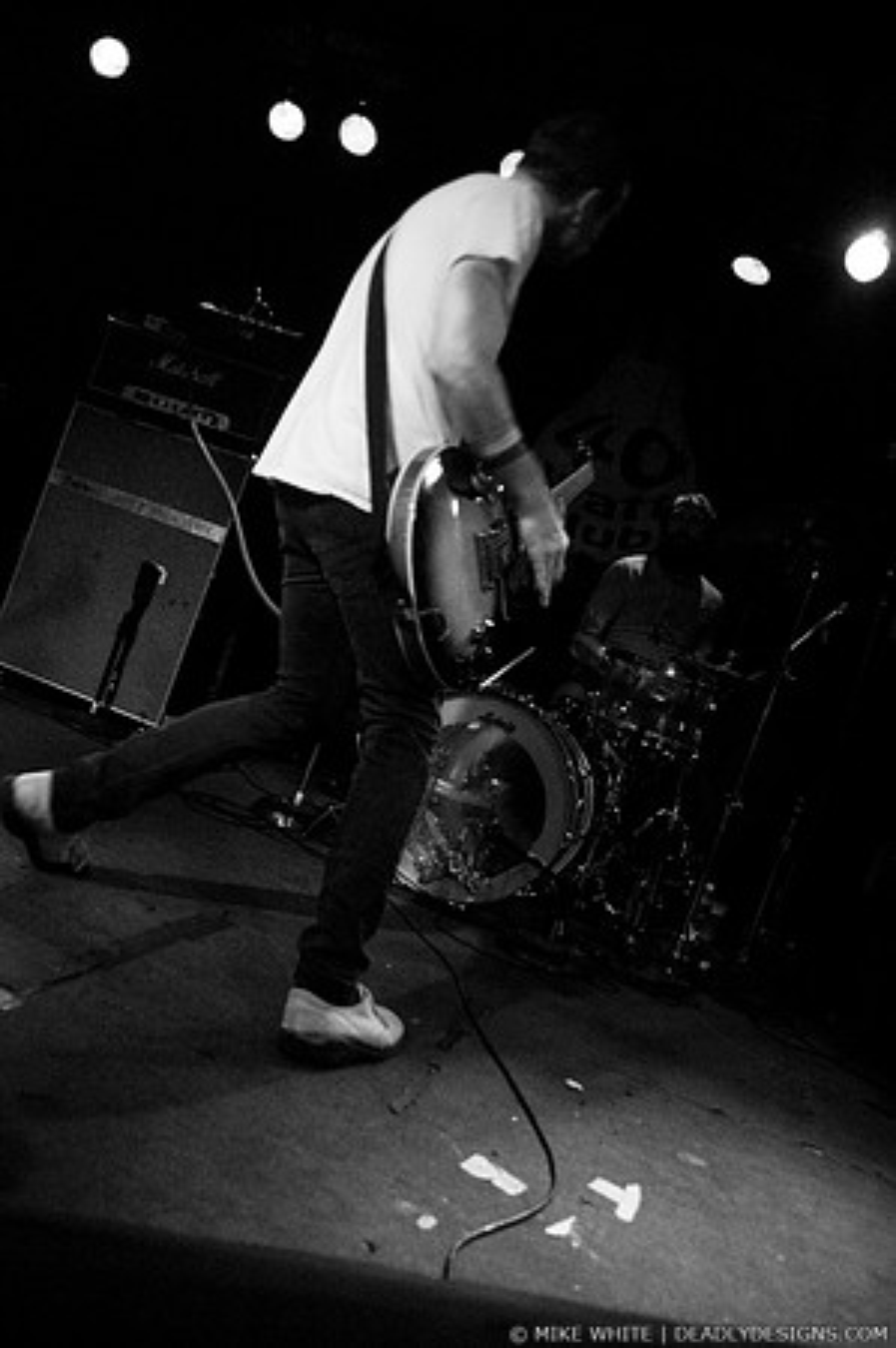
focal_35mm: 30
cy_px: 674
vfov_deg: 62.0
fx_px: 1123
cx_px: 448
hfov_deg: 43.5
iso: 800
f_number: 2.8
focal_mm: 20
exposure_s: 1/60
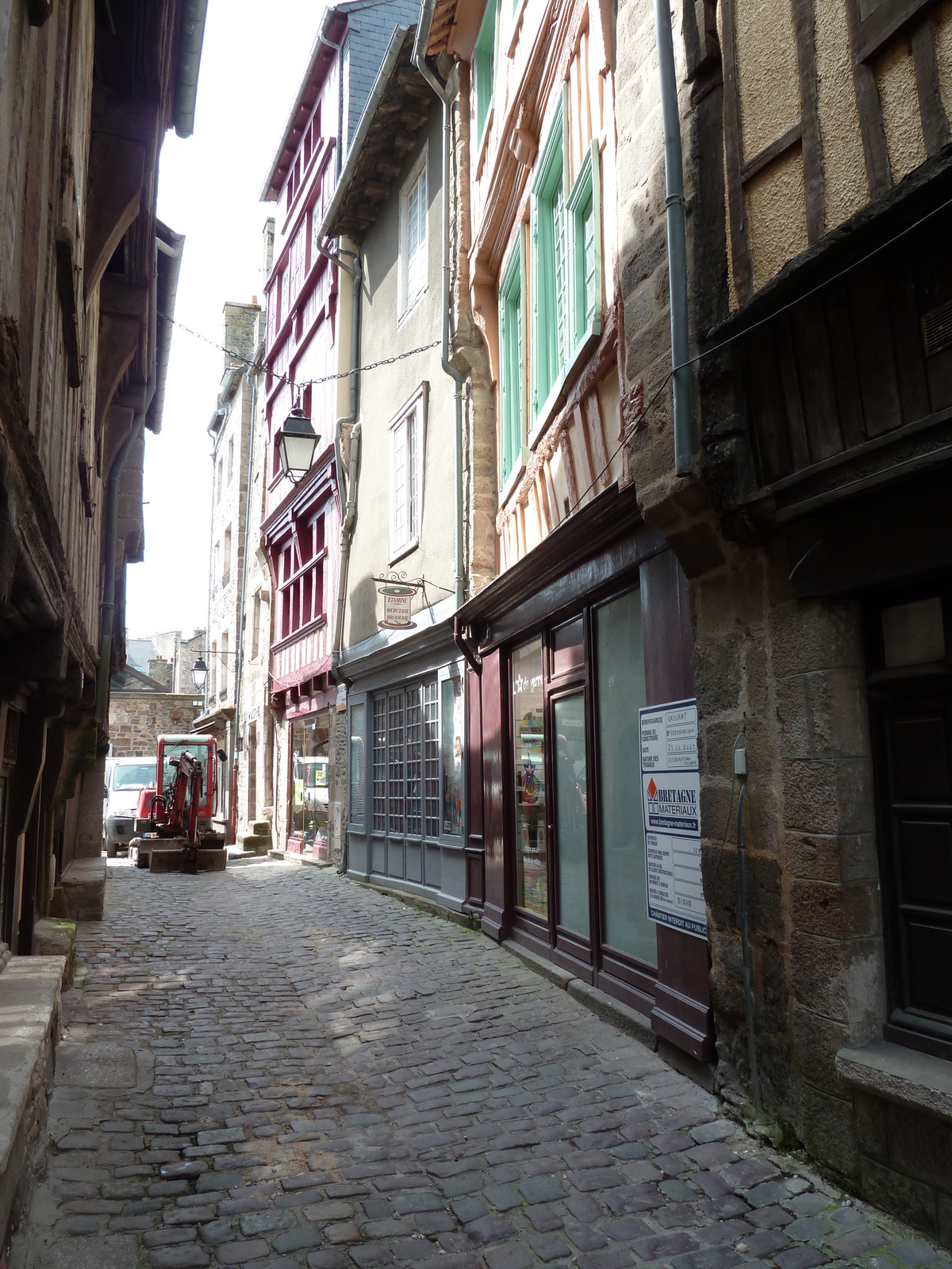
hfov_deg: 54.9
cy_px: 634
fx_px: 917
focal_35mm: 25
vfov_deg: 69.4
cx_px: 476
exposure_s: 1/100
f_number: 4
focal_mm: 4.1
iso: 80
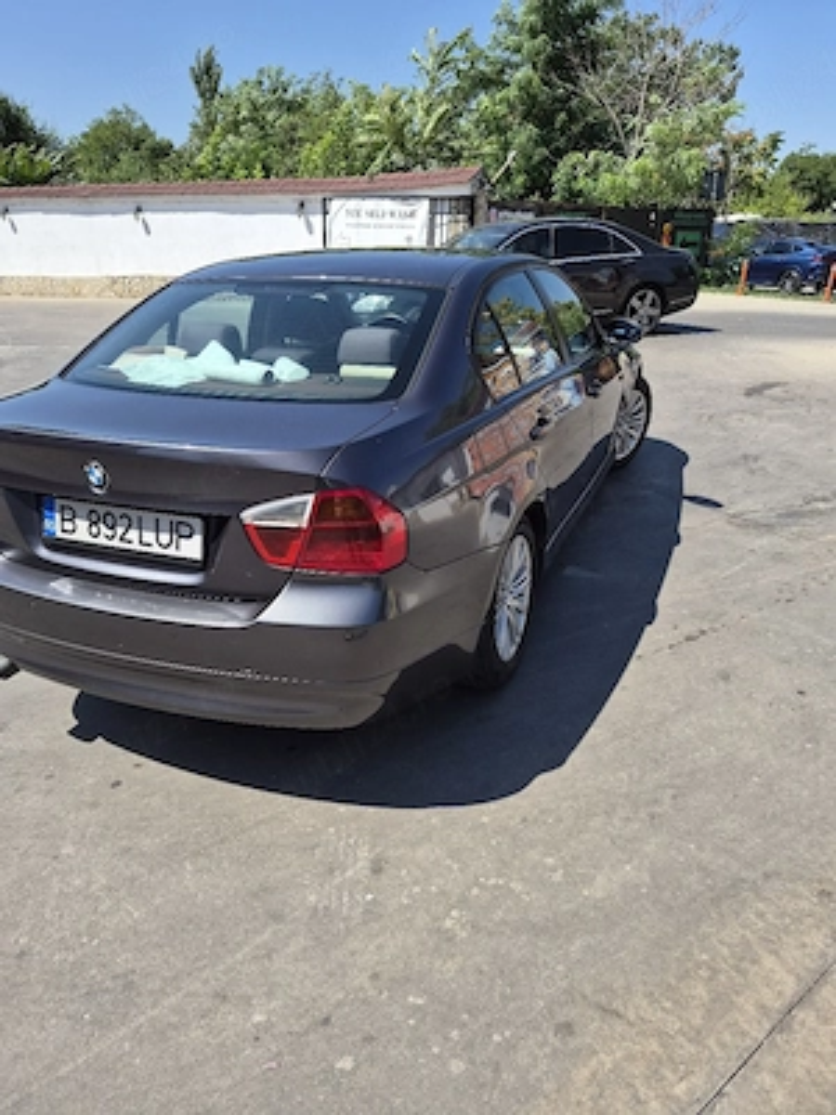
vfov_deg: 73.9
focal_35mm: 23
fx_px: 741
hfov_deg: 58.9
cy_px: 558
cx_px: 418
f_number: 1.8
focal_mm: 5.4
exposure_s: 1/5000
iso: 80
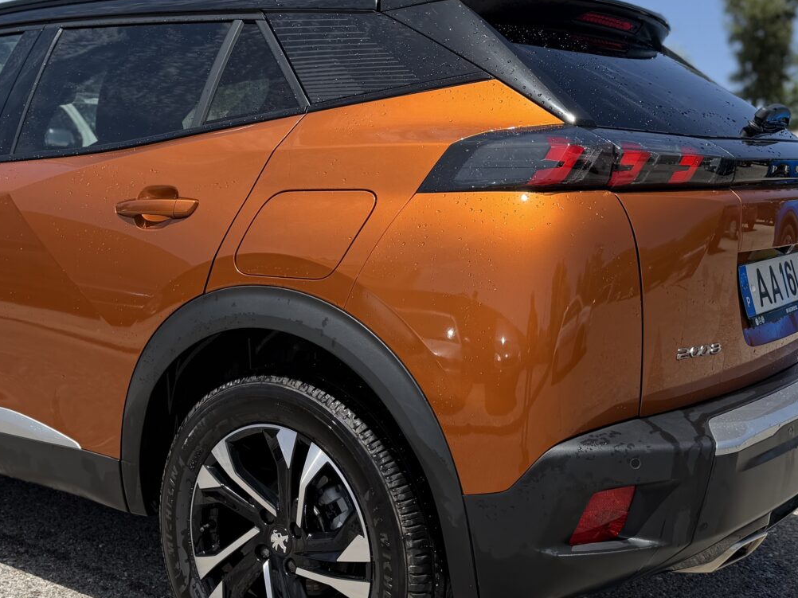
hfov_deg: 41.0
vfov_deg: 31.5
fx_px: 1060
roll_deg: -1.5
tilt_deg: -1.3
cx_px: 309
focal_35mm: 46
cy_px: 260
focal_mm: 6.76
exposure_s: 1/2907
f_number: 1.78
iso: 80
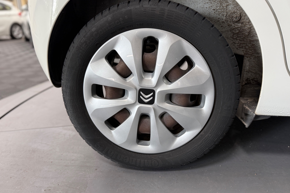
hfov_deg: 71.5
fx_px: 201
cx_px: 145
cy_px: 87
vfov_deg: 51.2
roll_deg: +1.0
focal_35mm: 25
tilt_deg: -17.8
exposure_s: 1/100
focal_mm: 6.76
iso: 200
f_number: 1.78
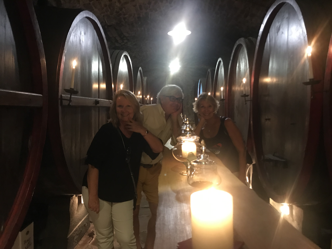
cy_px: 124
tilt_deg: -3.9
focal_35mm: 28
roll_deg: +0.2
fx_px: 269
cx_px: 166
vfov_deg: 49.7
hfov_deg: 63.4
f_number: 1.8
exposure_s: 1/5
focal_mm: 3.99
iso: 80
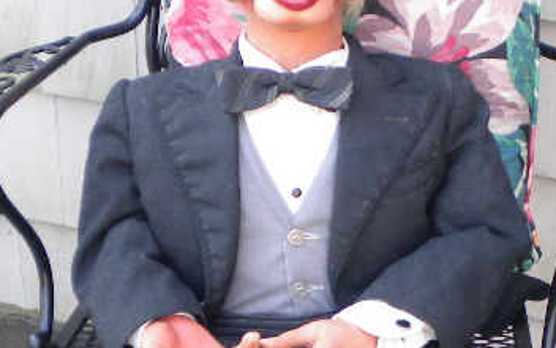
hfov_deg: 19.2
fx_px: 1637
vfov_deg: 12.1
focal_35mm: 108
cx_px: 351
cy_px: 289
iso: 168
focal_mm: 6.3
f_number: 3.1
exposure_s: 1/64.8
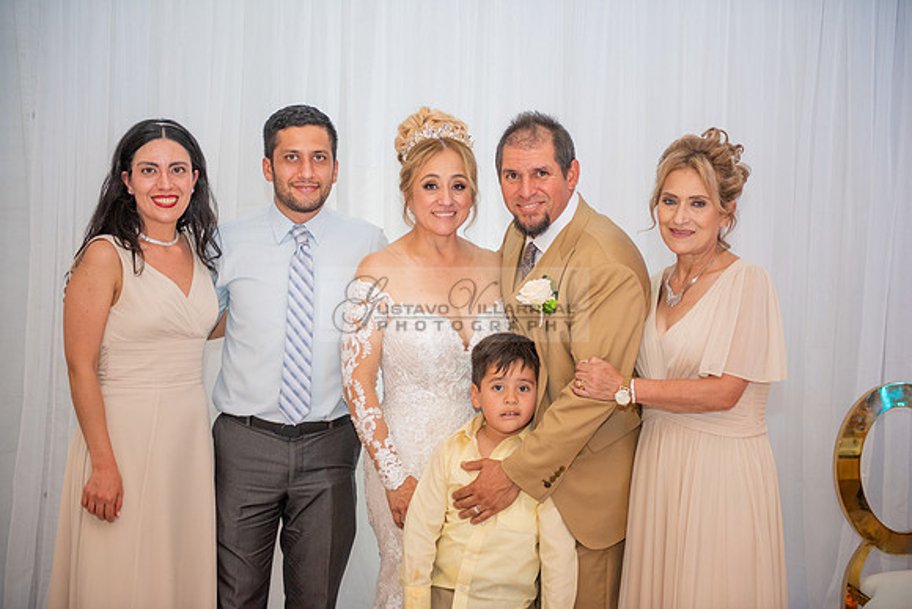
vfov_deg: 24.2
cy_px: 304
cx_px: 456
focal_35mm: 56
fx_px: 1419
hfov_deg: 35.6
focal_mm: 56
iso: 1000
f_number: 2.8
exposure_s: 1/125
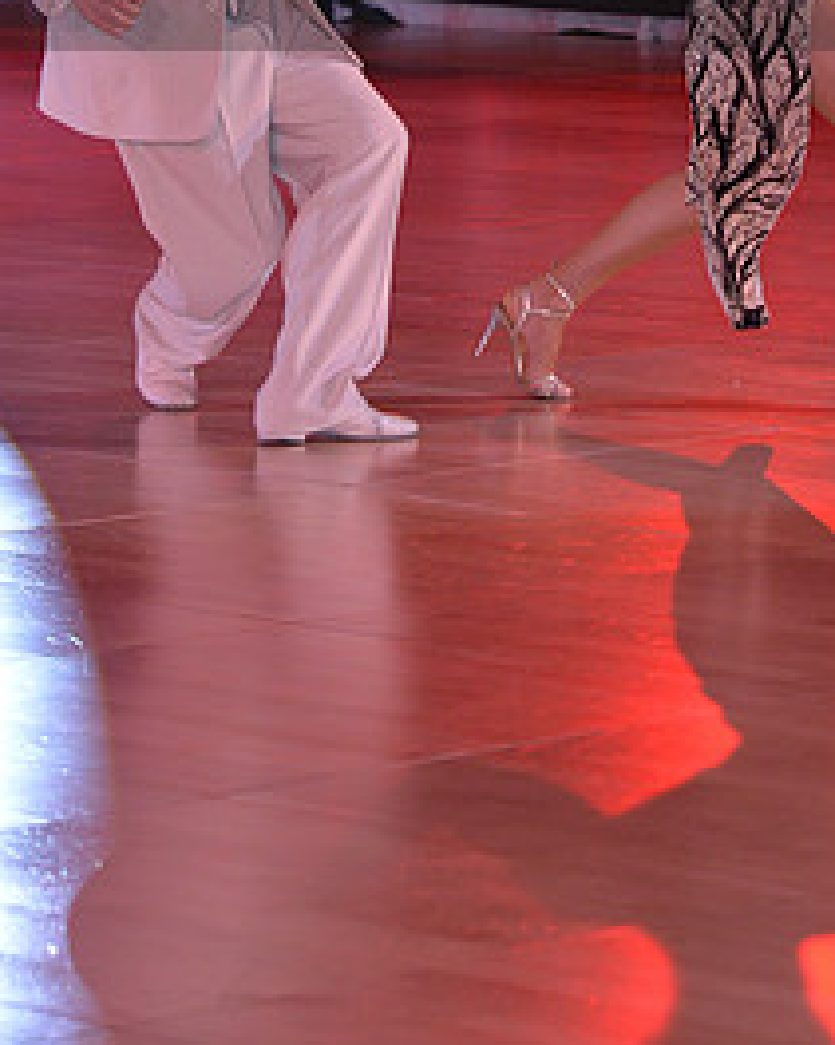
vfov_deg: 7.2
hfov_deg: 5.8
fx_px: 8284
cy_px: -79
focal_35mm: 268
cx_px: 497
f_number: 5.6
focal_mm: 130
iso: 2000
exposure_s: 1/250
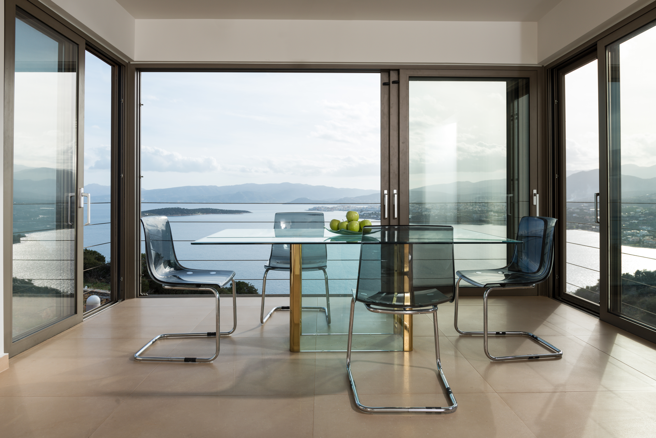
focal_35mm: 24
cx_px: 328
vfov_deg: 53.2
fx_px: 437
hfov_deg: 73.7
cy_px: 219
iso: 100
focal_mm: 24
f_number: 8
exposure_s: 1/200
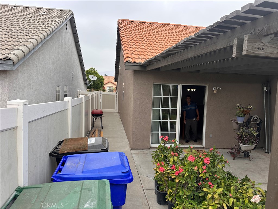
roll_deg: -2.5
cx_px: 139
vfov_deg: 56.8
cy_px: 104
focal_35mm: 24
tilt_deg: -4.9
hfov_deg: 71.6
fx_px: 193
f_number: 1.78
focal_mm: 6.86
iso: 80
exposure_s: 1/1495
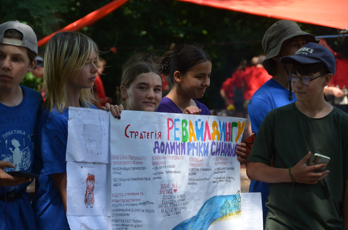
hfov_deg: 15.2
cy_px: 115
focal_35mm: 135
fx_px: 1302
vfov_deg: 10.1
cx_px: 174
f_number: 5.6
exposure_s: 1/500
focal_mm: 90
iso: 320
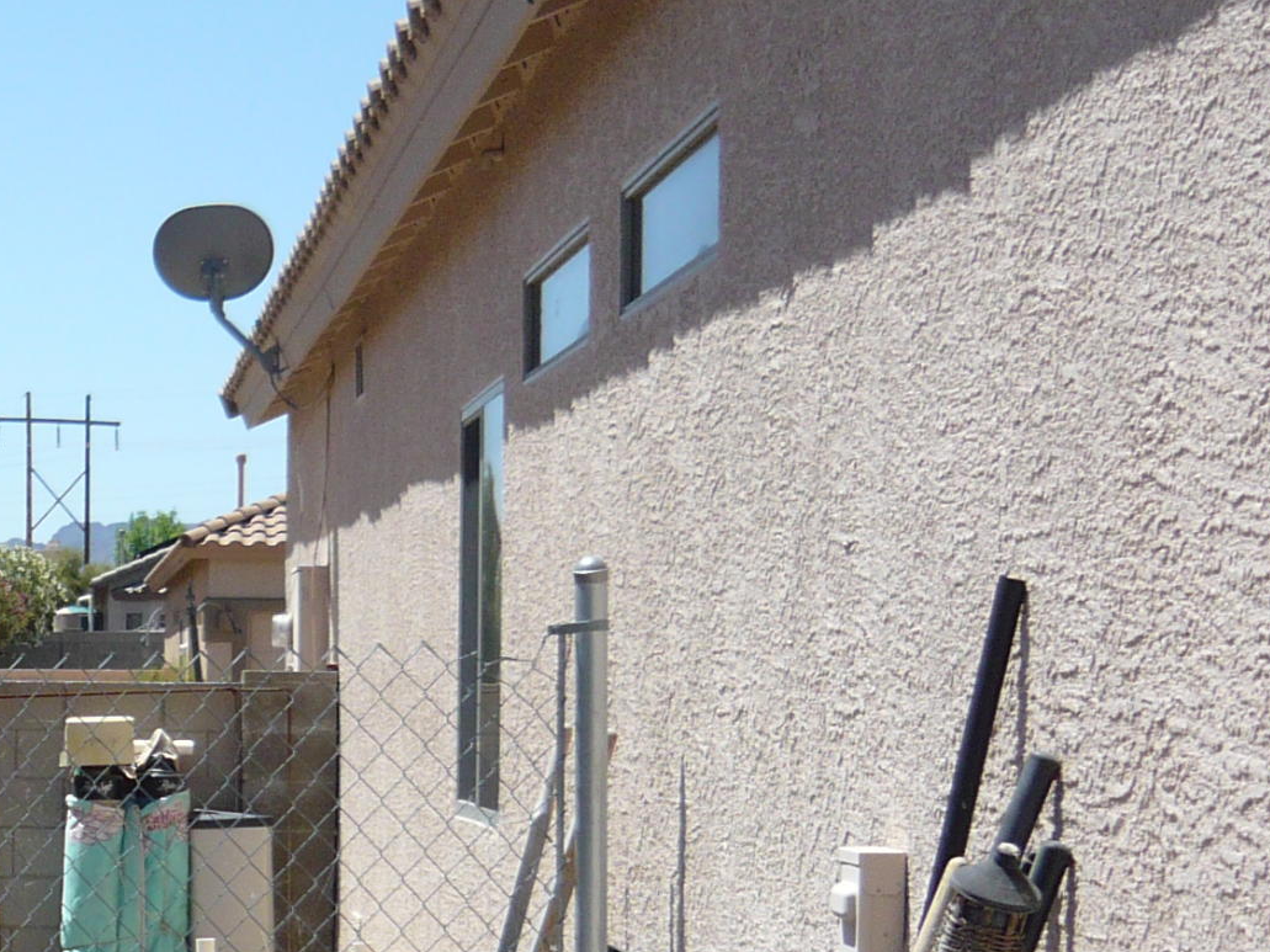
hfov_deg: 19.2
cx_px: -294
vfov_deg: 15.1
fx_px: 3522
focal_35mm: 96
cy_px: 951
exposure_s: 1/160
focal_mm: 5.5
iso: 100
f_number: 8
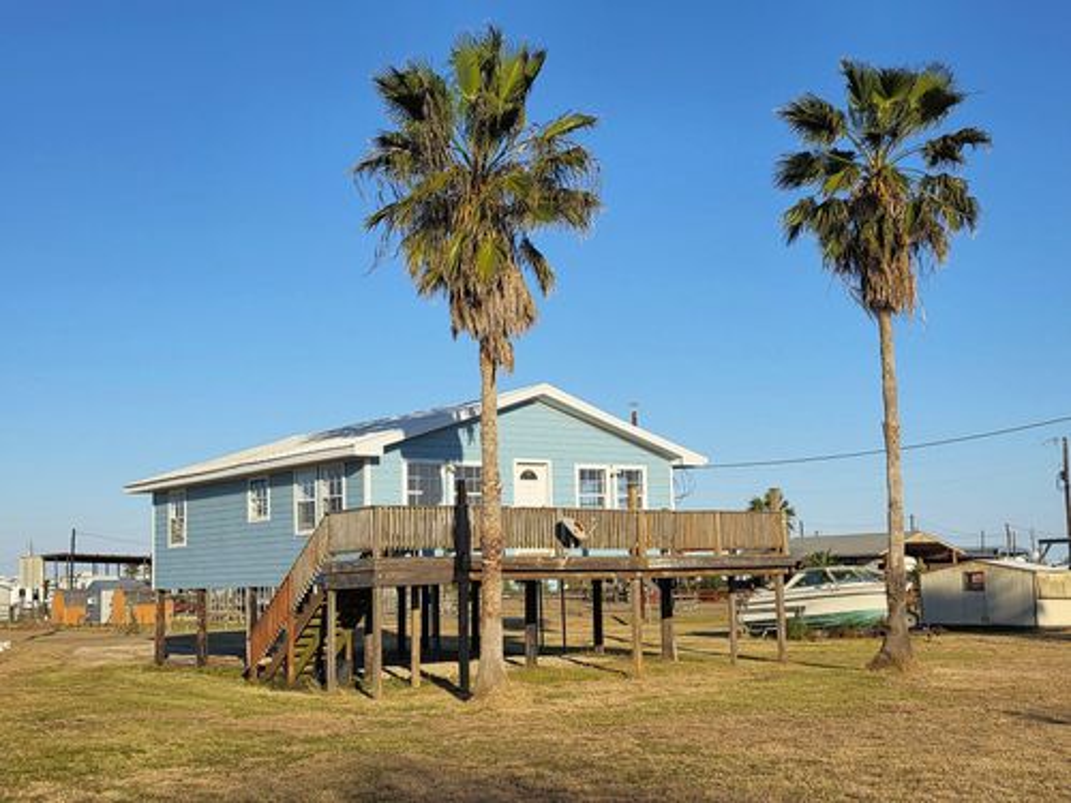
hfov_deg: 42.1
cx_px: 536
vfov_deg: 32.2
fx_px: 1392
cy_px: 402
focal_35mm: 45
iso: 40
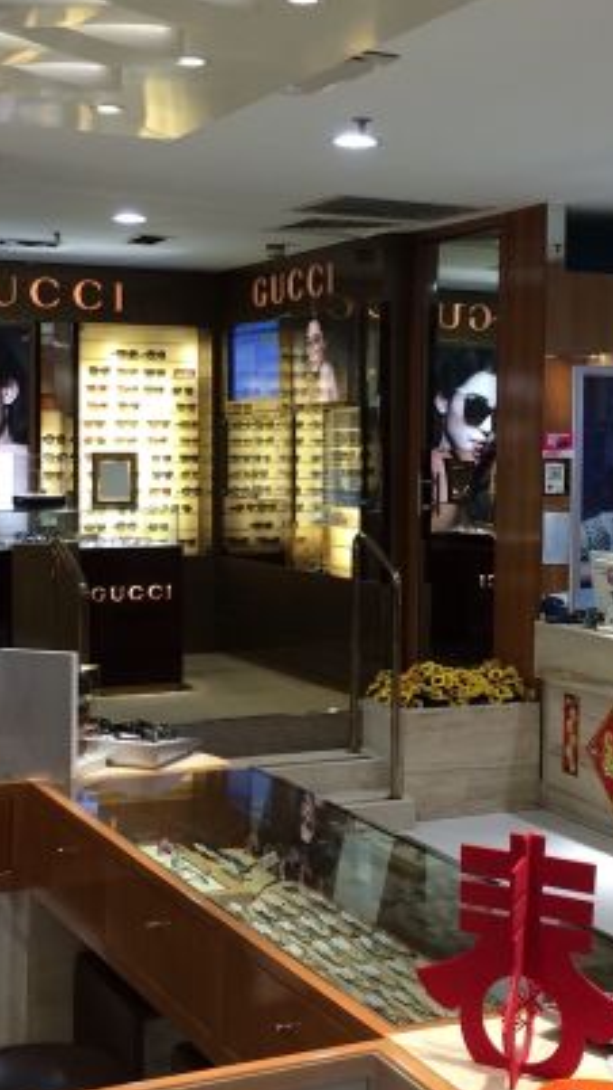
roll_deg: -0.1
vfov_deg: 37.8
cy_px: 514
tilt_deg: -3.6
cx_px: 339
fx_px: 1590
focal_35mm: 55
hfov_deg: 21.8
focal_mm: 4.15
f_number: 2.2
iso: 40
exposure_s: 1/33
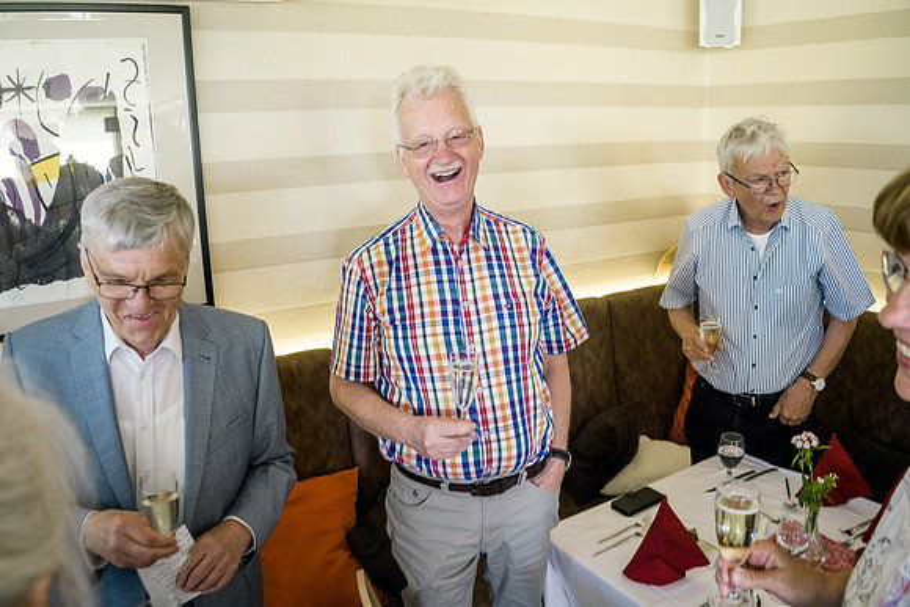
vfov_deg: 46.4
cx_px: 455
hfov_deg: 65.5
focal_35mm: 28
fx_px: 708
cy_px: 304
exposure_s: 1/100
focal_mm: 28
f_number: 4
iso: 5000
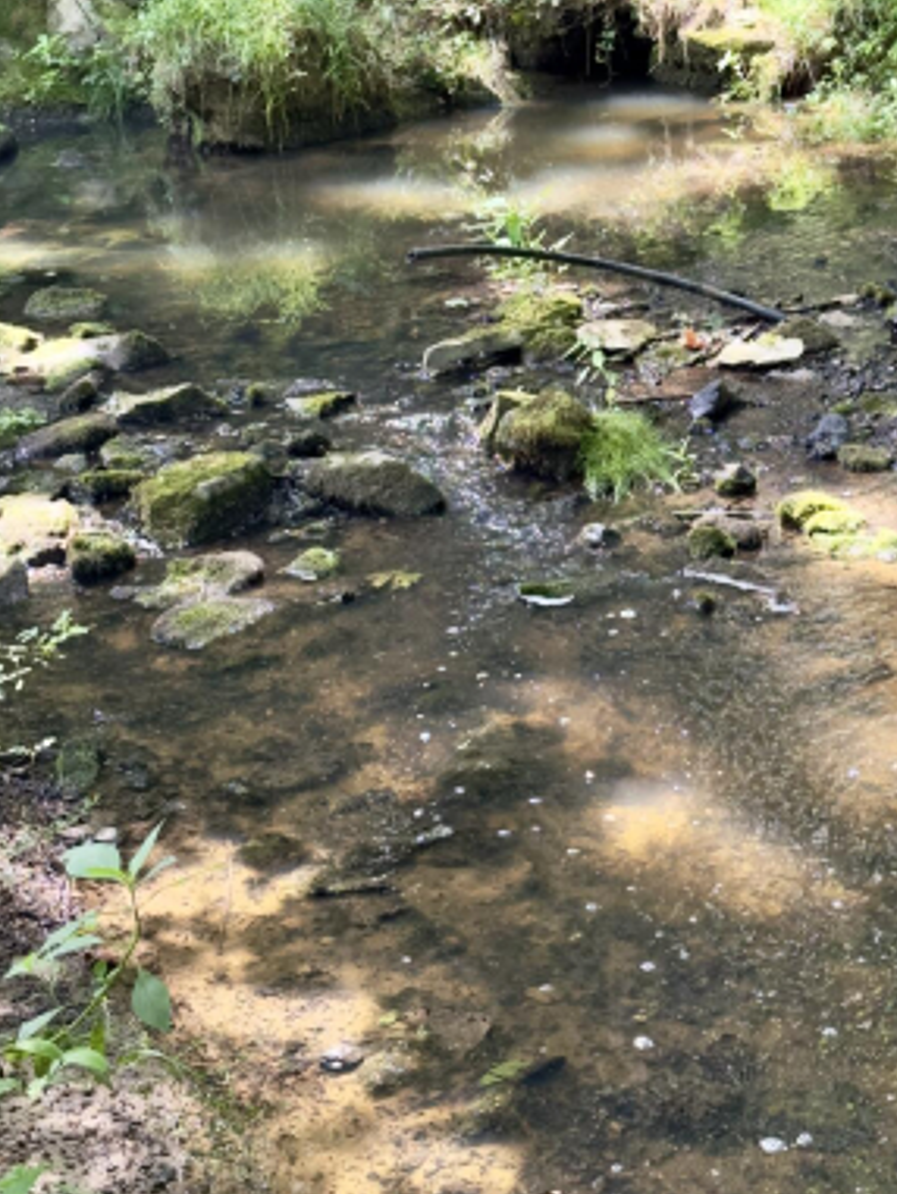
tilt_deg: -14.2
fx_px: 2901
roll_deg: +4.4
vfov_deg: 23.2
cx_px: 612
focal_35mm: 84
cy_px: 412
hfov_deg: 17.5
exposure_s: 1/121
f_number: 1.78
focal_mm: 6.86
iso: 80
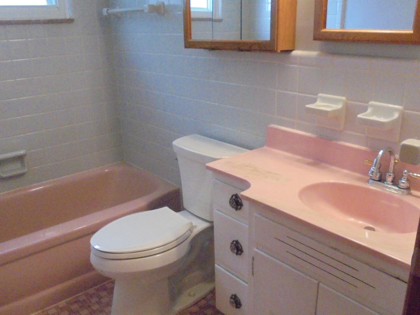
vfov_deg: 42.9
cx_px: 222
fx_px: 400
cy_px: 173
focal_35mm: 33
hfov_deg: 55.3
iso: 800
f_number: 3.5
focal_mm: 4.6
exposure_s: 1/80
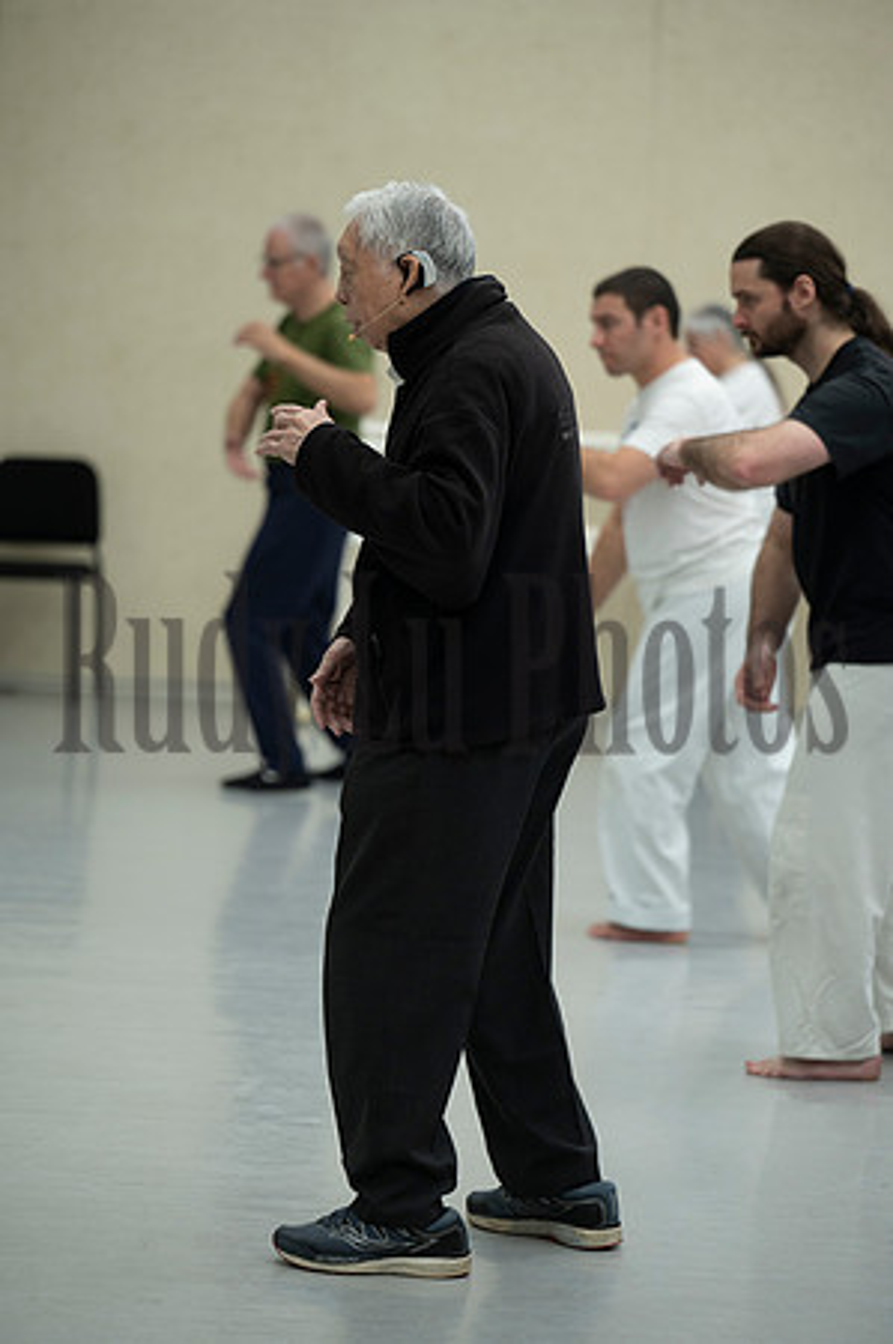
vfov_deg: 17.1
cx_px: 446
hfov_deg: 11.4
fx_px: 4475
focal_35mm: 120
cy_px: 672
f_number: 2.8
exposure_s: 1/250
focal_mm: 120
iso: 1000
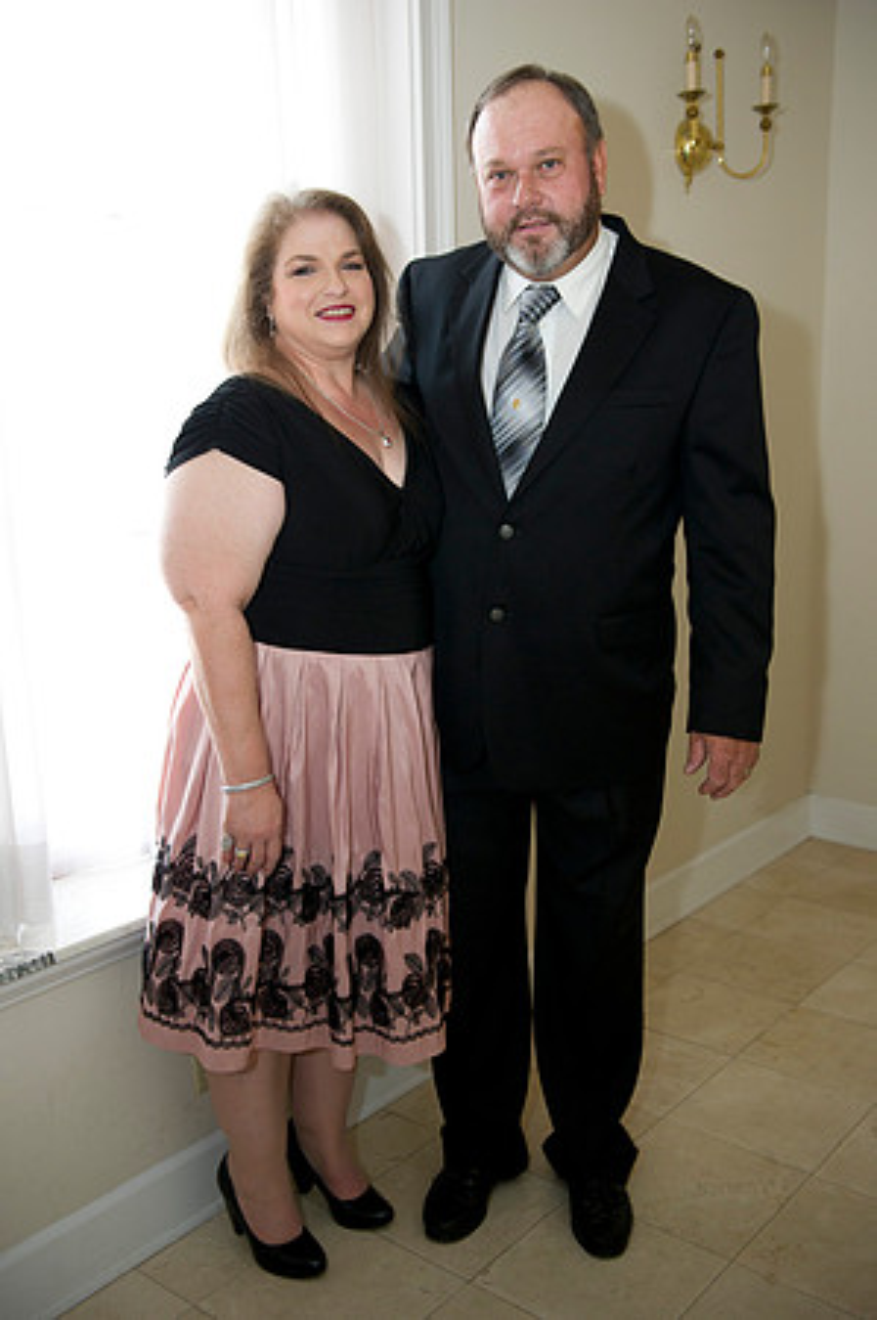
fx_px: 1318
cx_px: 438
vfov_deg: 53.2
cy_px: 660
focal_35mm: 36
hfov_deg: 36.8
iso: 1250
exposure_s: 1/160
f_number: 3.2
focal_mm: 36
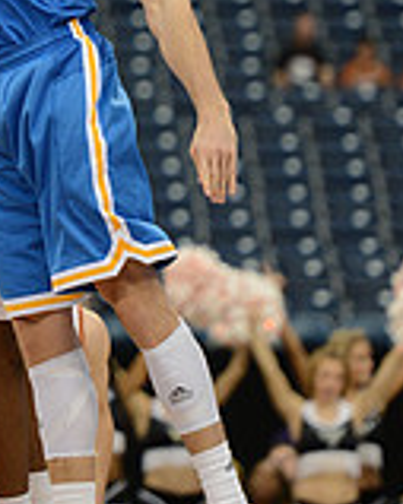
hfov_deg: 3.2
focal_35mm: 479
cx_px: -3
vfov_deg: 4.0
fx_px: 7148
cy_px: 0
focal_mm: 180
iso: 2000
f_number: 2.8
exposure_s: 1/1250
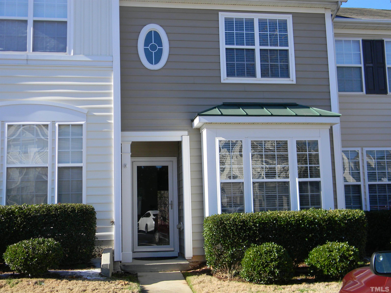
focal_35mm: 41
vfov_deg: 35.1
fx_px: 463
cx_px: 196
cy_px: 146
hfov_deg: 45.8
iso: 80
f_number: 3.8
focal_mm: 7.3
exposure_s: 1/437
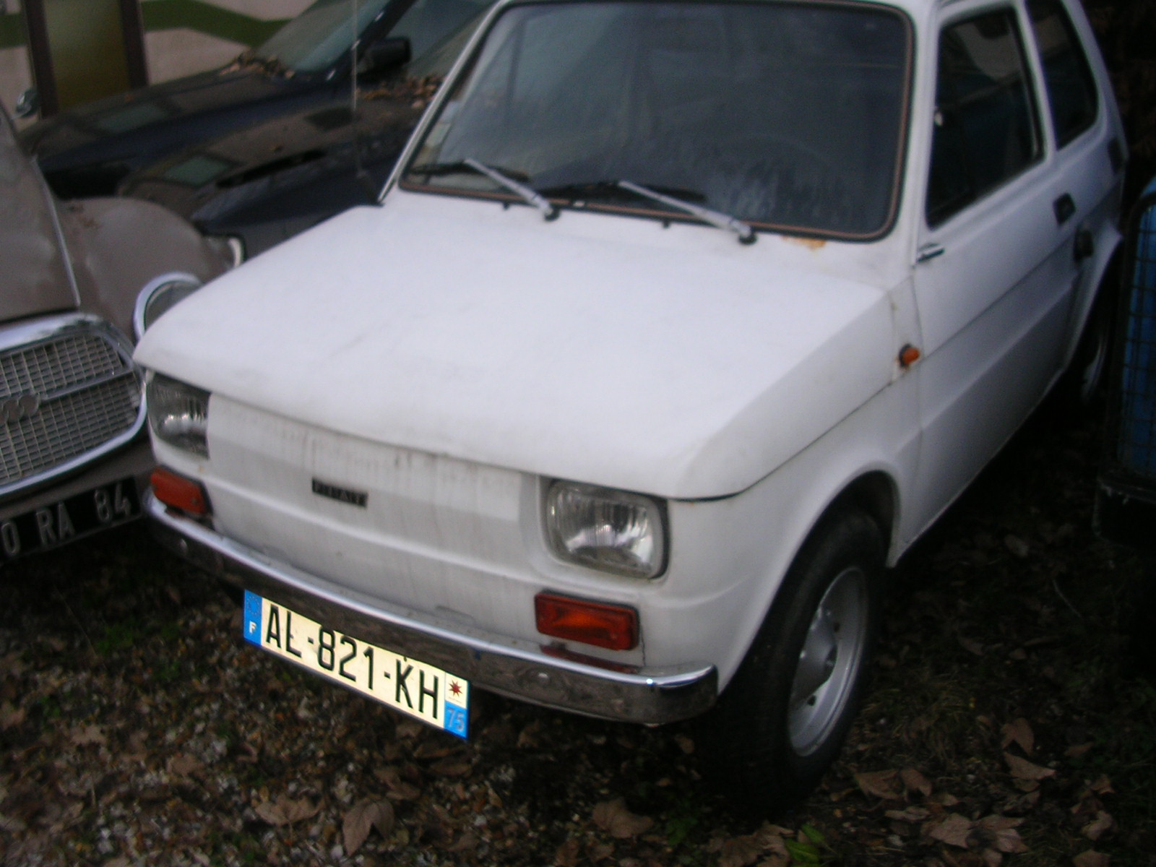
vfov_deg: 37.7
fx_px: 1269
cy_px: 434
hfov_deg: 49.0
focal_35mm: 38
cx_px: 578
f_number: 2.8
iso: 50
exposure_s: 1/30
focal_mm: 5.8
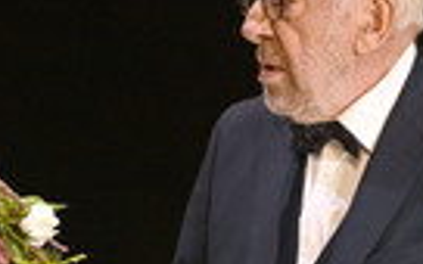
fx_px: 9361
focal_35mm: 812
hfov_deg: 2.6
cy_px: 239
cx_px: 23
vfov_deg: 1.6
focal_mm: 240
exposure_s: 1/1000
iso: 5000
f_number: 5
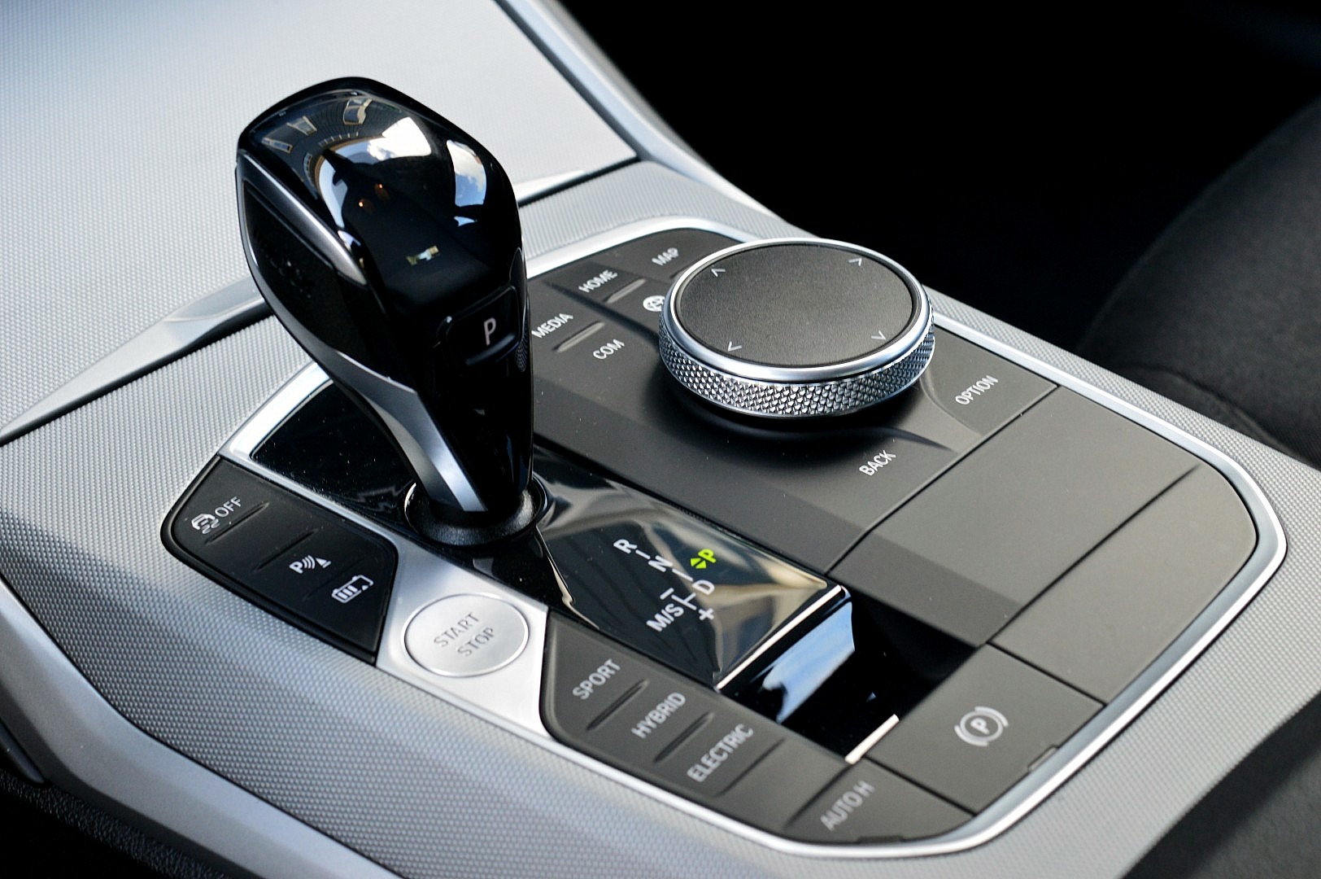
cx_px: 660
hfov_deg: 29.3
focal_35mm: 69
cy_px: 440
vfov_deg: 19.7
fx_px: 2530
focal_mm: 46
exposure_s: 1/60
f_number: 8
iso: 800
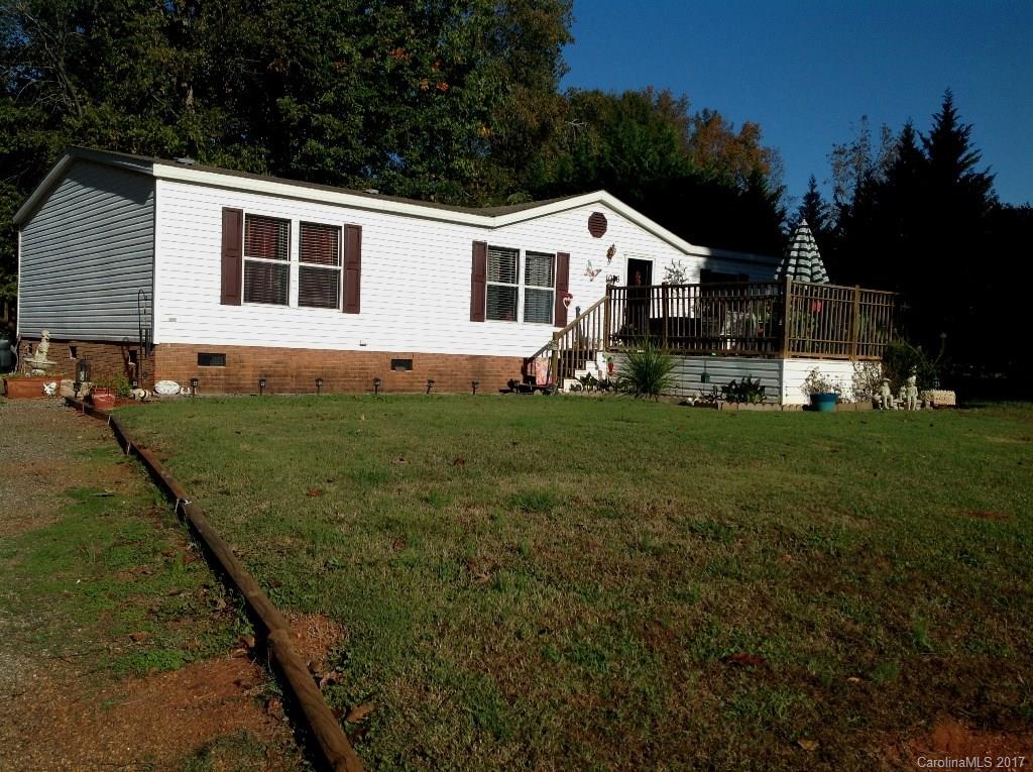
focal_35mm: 35
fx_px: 1043
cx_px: 516
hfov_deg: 52.7
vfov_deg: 40.6
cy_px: 386
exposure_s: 1/3030
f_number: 2.4
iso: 50
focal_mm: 4.28
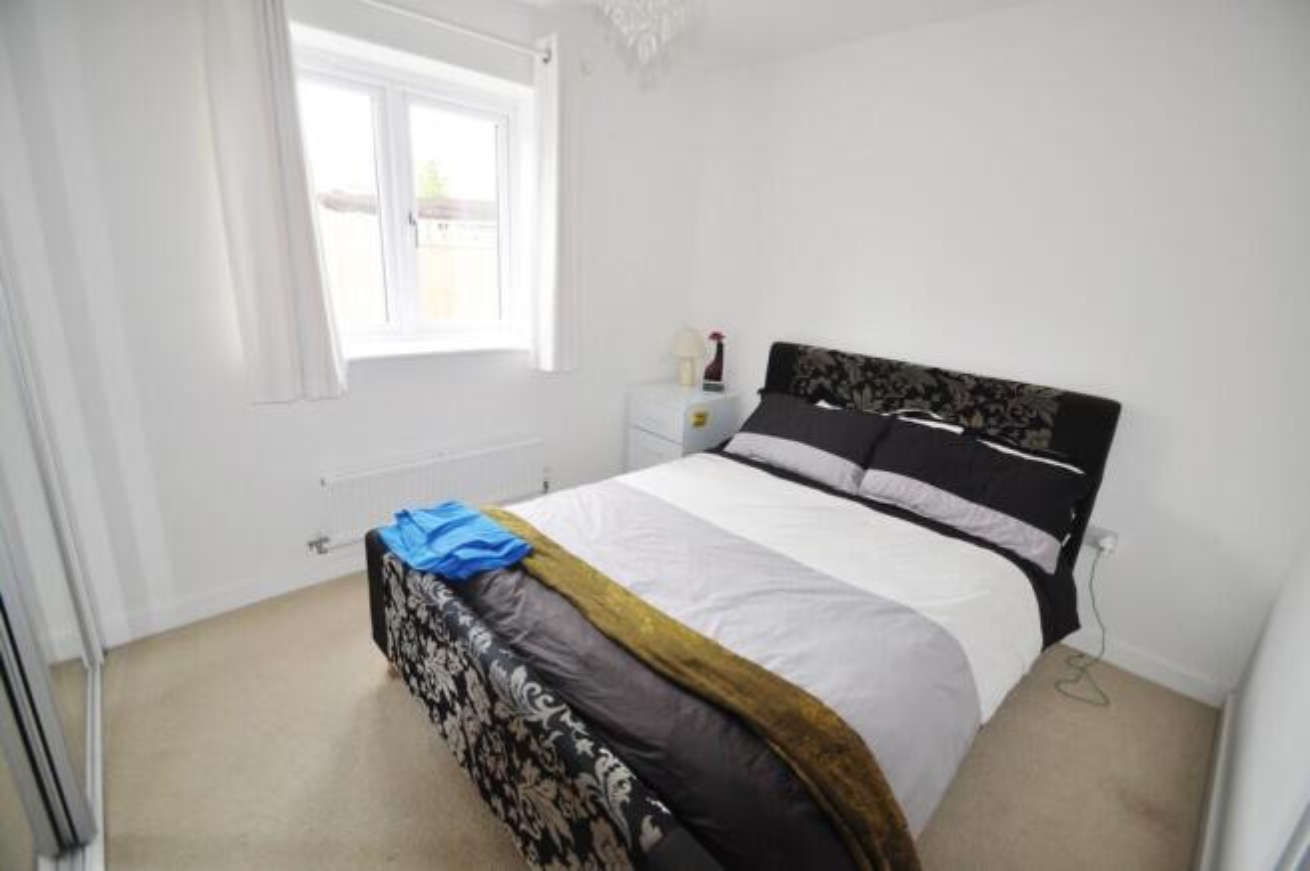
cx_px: 655
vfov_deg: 77.2
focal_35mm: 15
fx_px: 545
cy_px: 436
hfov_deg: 100.4
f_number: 3.5
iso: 500
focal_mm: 10
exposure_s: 1/125
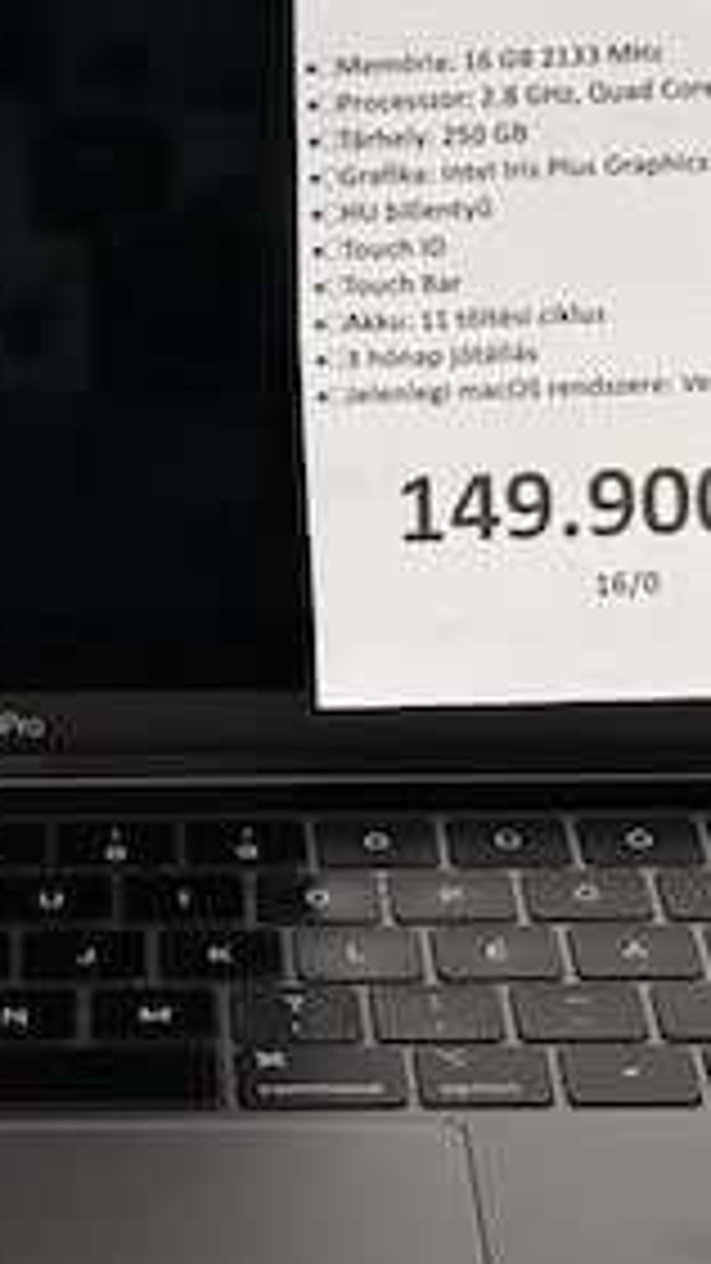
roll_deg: +1.1
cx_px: -104
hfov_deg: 8.1
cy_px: 409
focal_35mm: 149
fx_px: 4995
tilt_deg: -19.7
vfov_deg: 14.4
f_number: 1.78
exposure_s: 1/100
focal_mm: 6.76
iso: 80
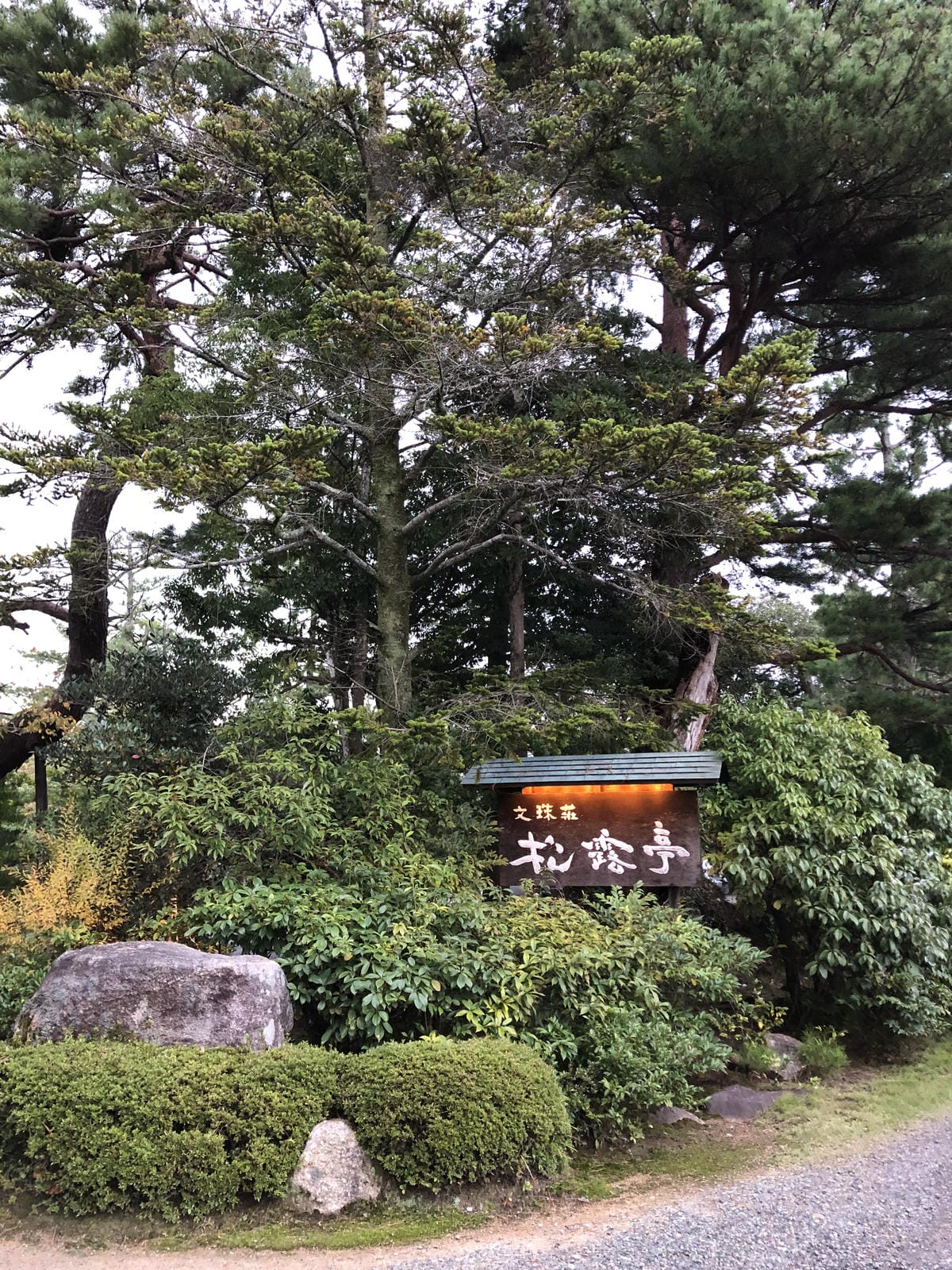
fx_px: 1063
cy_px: 635
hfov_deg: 48.2
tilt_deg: +11.9
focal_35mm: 29
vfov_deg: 61.7
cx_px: 476
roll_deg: +0.7
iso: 100
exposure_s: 1/15
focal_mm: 3.99
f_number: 1.8
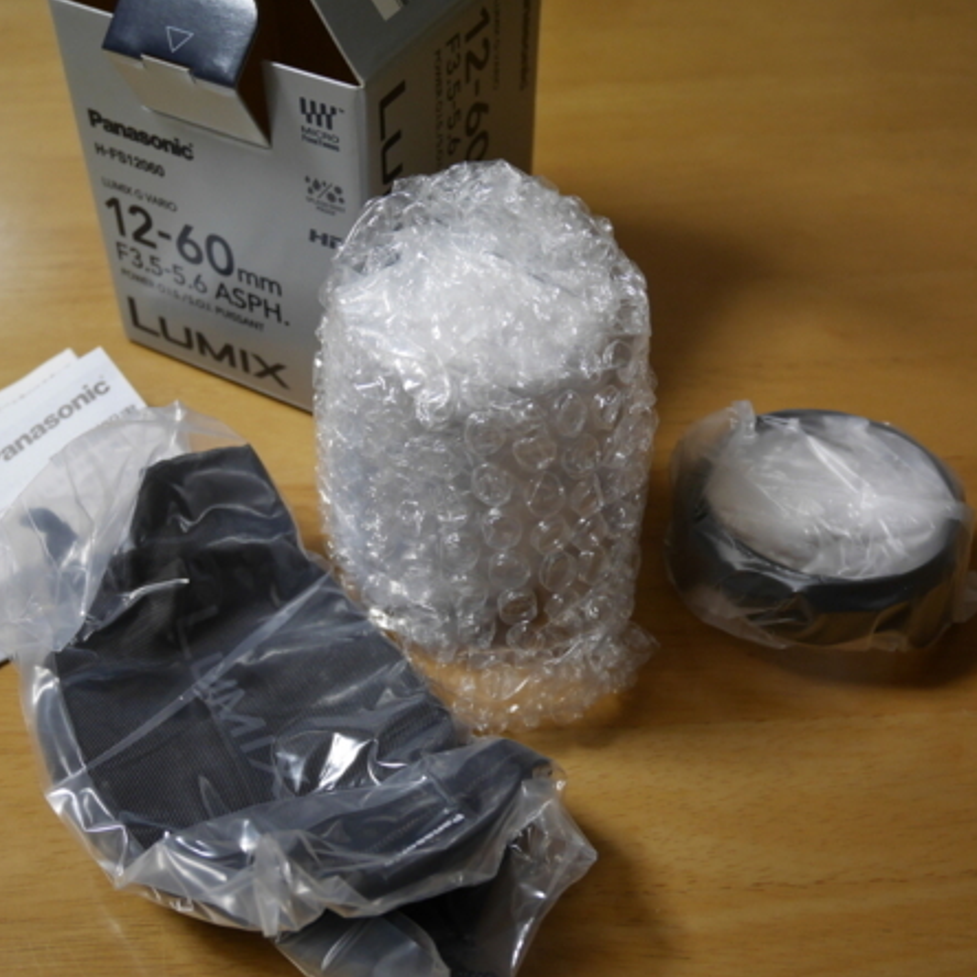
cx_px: 427
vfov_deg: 39.2
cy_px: 485
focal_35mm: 43
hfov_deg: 39.1
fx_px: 1373
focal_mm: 18
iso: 800
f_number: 4.2
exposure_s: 1/30
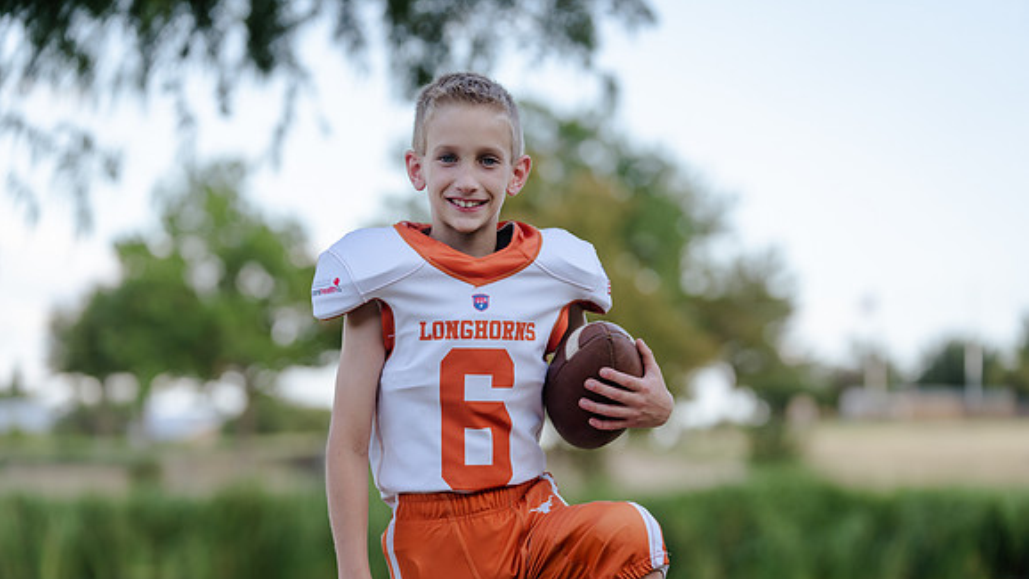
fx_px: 3328
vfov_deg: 9.9
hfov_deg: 17.6
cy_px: 343
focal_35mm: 122
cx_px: 514
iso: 125
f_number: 3.2
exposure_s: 1/320
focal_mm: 116
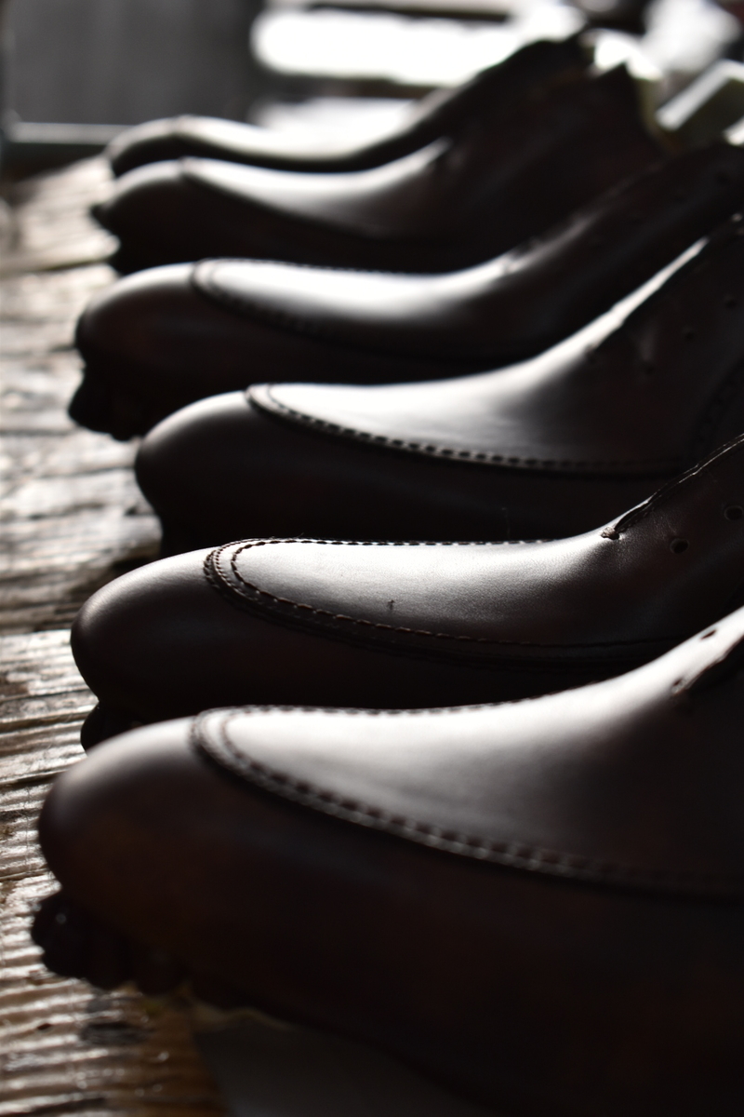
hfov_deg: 16.6
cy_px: 558
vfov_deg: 24.6
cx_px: 372
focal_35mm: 82
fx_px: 2557
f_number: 5.6
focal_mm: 55
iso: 400
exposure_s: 1/60
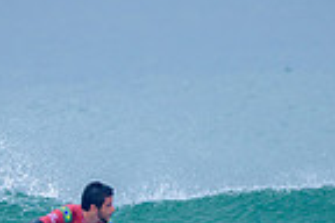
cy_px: 264
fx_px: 18693
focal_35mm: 2009
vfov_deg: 0.7
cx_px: 107
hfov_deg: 1.0
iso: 360
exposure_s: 1/2000
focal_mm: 500
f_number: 5.6
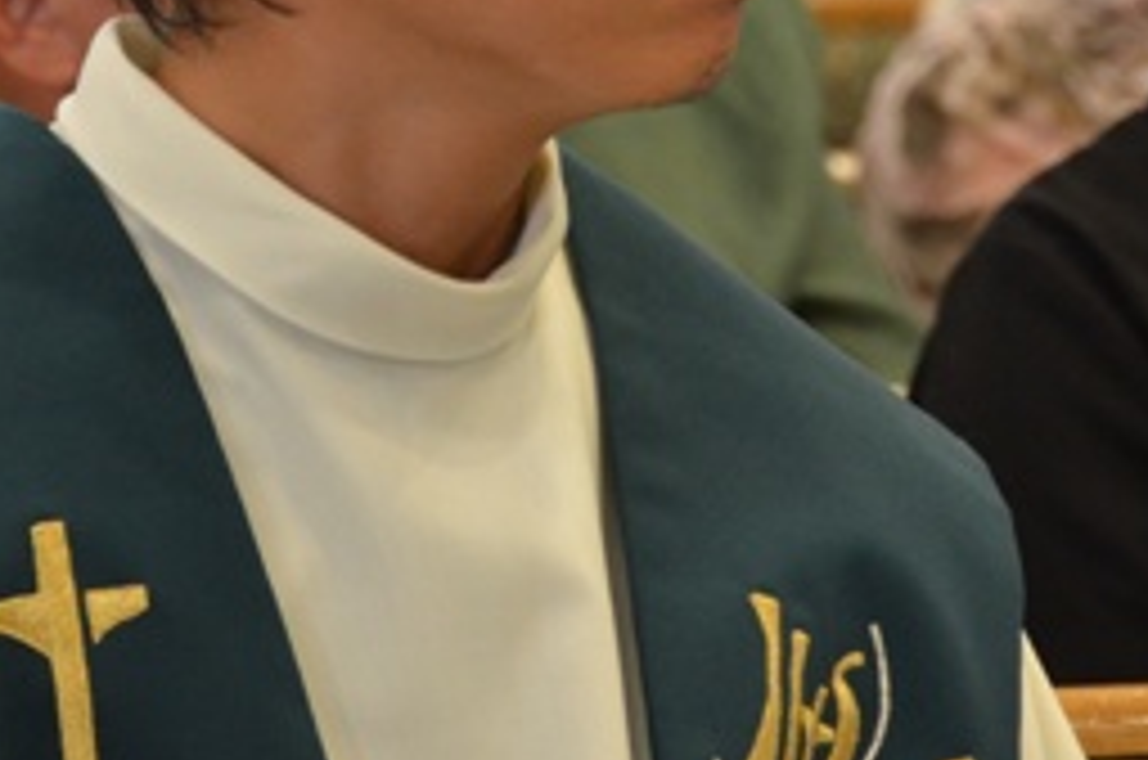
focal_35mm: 752
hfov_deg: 2.7
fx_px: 23935
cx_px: 450
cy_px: 58
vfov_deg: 1.8
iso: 1600
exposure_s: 1/30
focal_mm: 200
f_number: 5.6
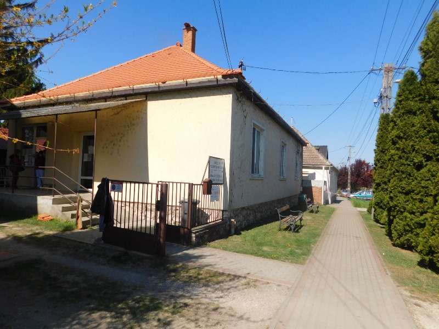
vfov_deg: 58.9
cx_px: 220
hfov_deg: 73.9
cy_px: 164
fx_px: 292
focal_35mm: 23
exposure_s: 1/500
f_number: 6
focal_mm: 4
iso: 125
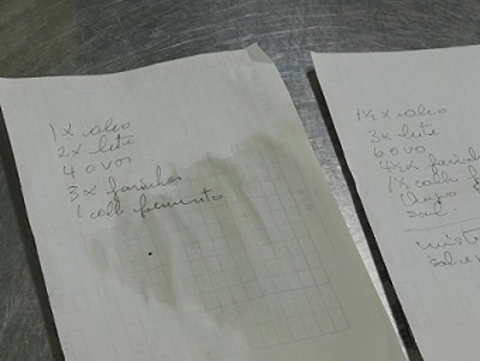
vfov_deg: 18.0
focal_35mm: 82
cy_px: 186
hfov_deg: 23.7
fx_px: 1139
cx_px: 313
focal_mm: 10.4
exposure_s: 1/50
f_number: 4
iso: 125
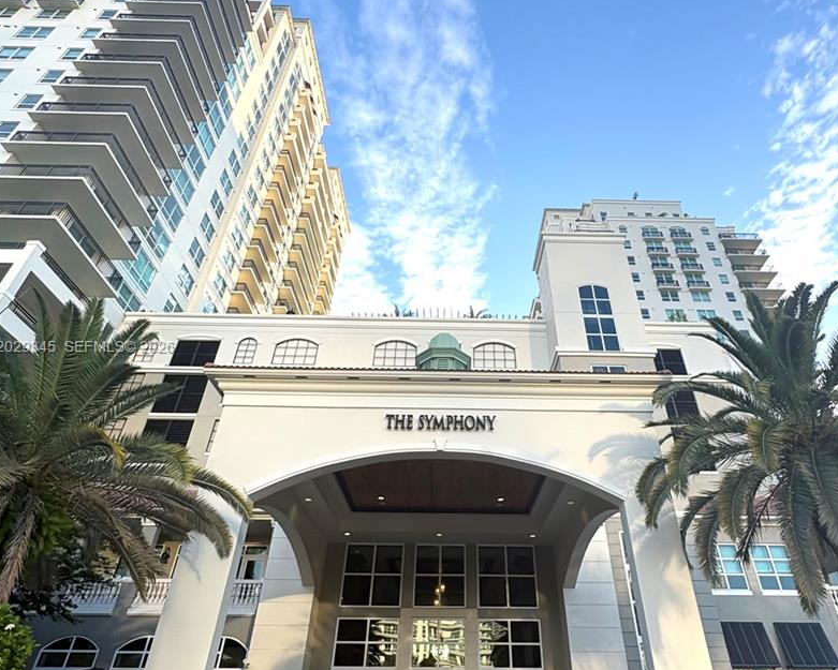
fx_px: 521
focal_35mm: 21
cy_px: 348
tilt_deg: +35.4
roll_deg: +0.0
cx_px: 458
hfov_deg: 77.4
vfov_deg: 65.5
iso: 64
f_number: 2.2
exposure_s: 1/238
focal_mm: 2.22
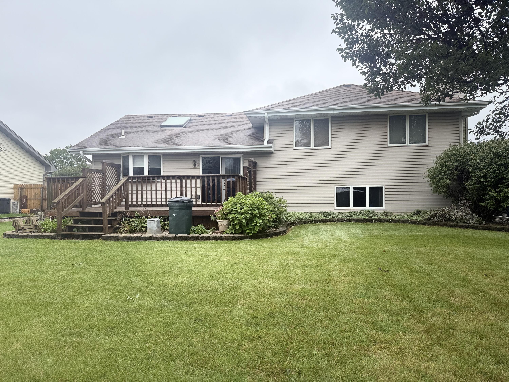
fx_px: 353
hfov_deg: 71.6
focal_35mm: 24
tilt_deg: +0.4
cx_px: 254
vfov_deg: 56.8
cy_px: 191
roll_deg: +0.6
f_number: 1.78
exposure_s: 1/1689
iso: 80
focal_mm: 6.76
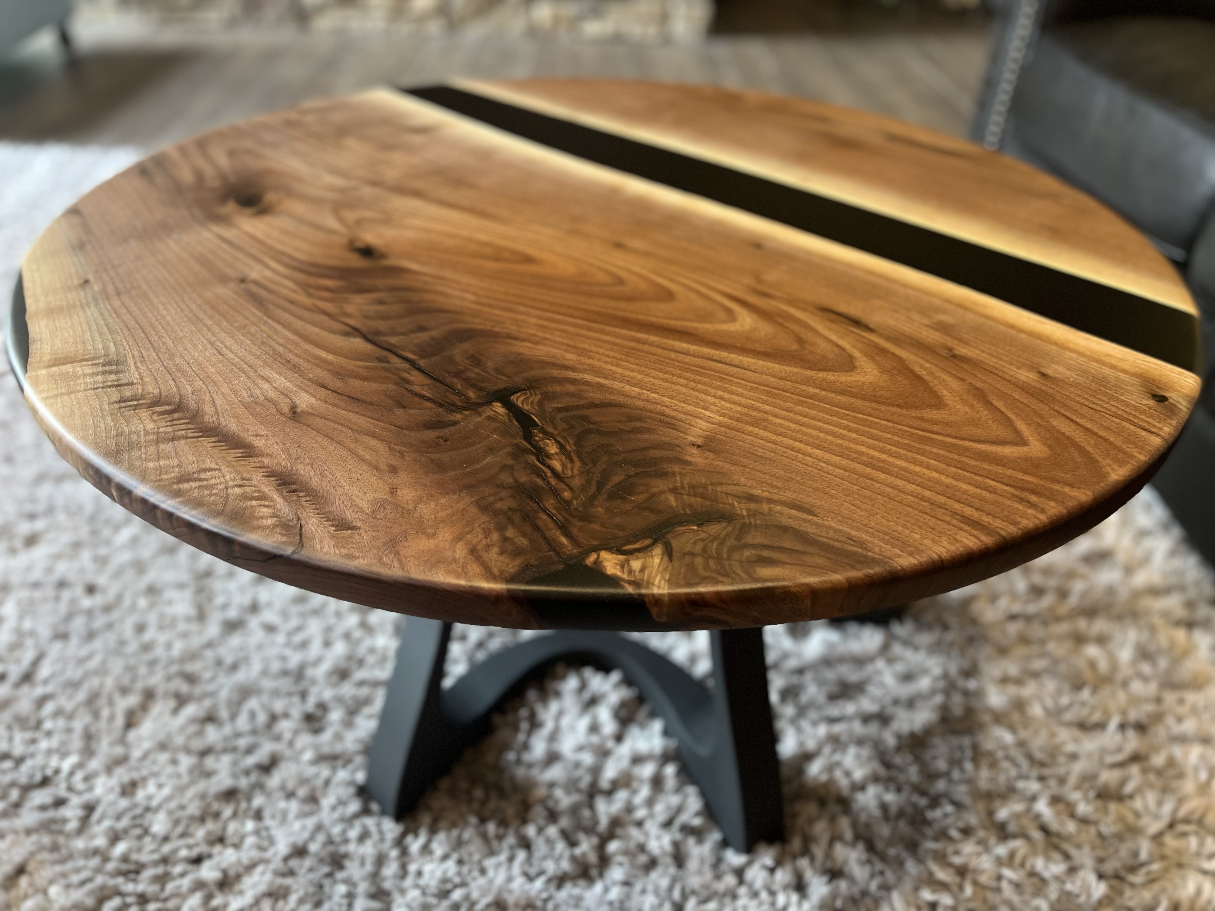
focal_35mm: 26
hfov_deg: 67.3
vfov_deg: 53.1
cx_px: 608
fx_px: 913
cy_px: 456
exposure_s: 1/60
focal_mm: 5.7
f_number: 1.5
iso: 250
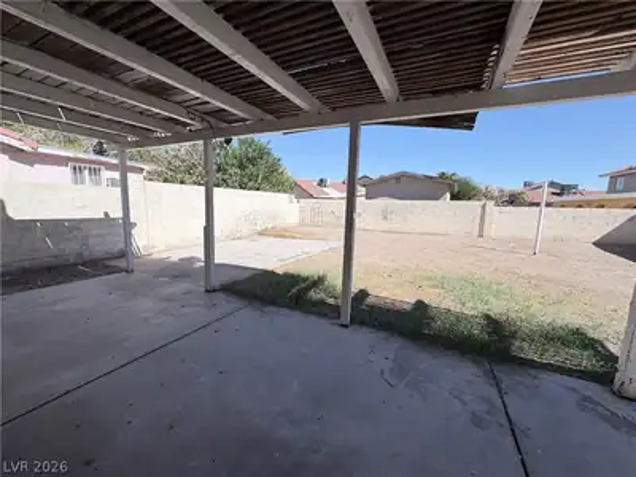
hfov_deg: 102.1
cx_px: 318
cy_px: 238
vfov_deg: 85.7
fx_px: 257
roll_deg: -0.8
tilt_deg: -7.2
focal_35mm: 14
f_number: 2.2
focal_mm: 2.22
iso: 50
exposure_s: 1/3390
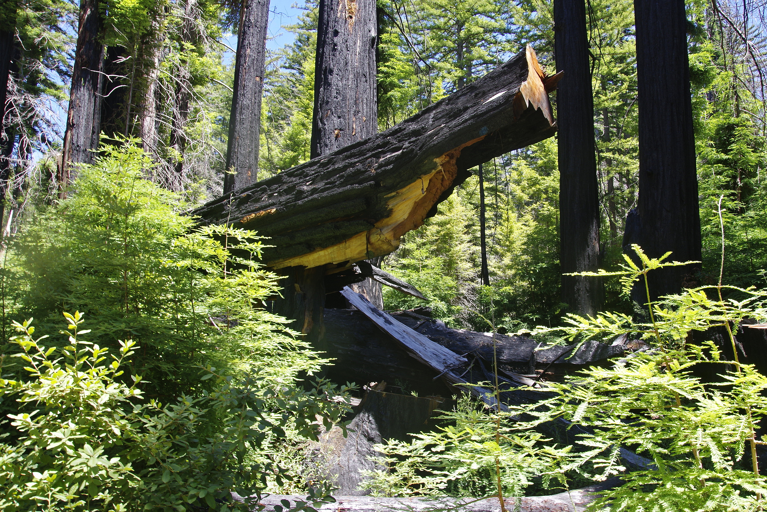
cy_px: 256
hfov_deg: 30.1
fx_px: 1427
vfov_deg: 20.3
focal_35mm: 67
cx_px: 384
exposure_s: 1/30
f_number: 8
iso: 200
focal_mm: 45
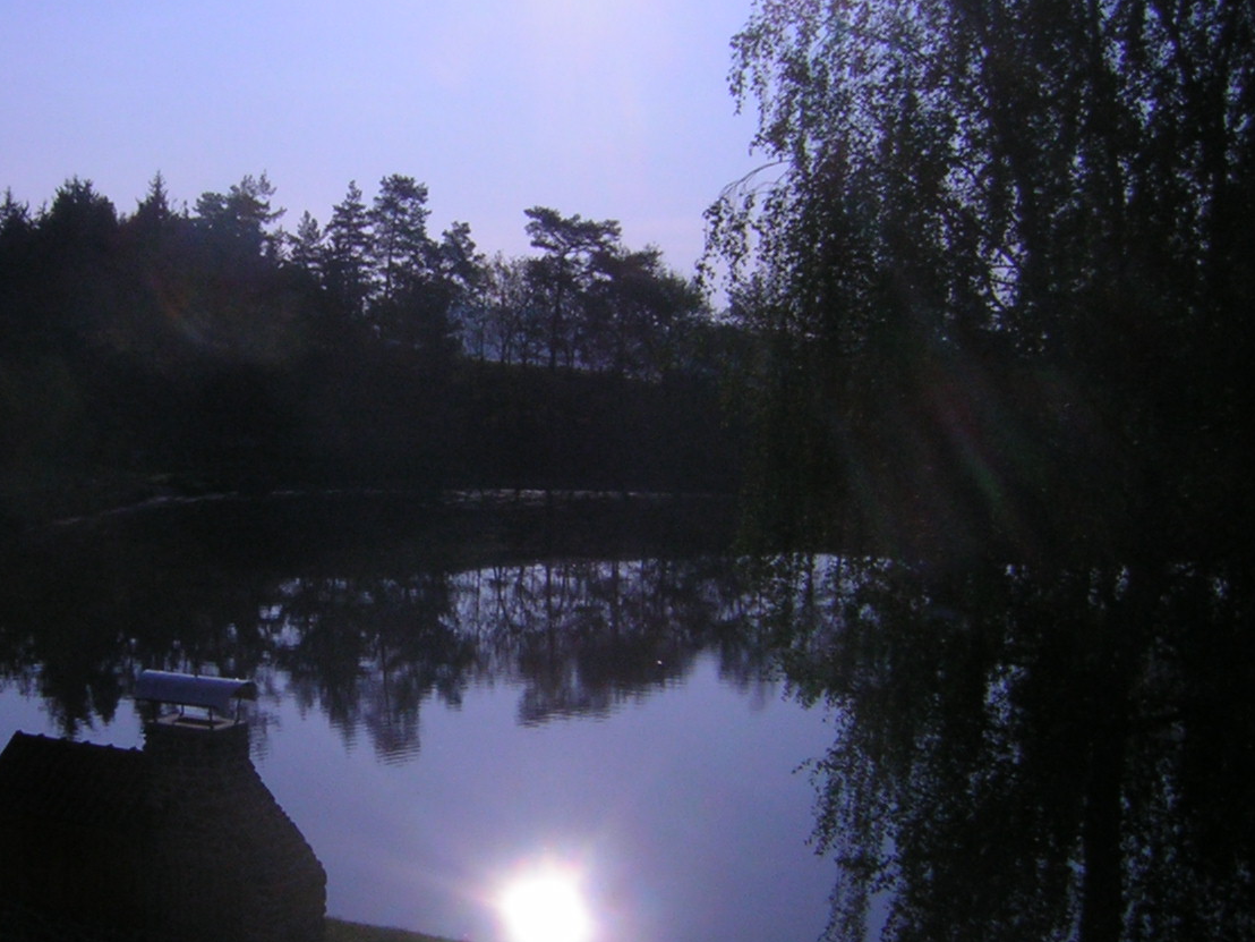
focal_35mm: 52
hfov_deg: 36.2
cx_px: 353
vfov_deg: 27.9
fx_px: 1885
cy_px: 629
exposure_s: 1/1730
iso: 50
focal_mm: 4.7
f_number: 5.2
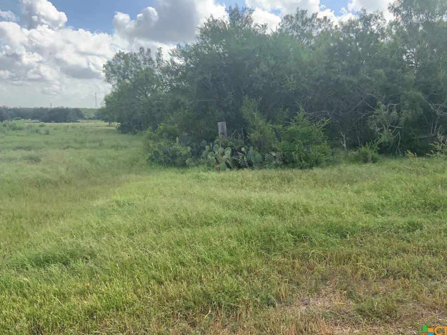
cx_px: 243
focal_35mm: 32
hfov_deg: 56.7
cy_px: 164
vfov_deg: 44.2
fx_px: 413
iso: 16
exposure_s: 1/1098
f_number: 1.8
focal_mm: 3
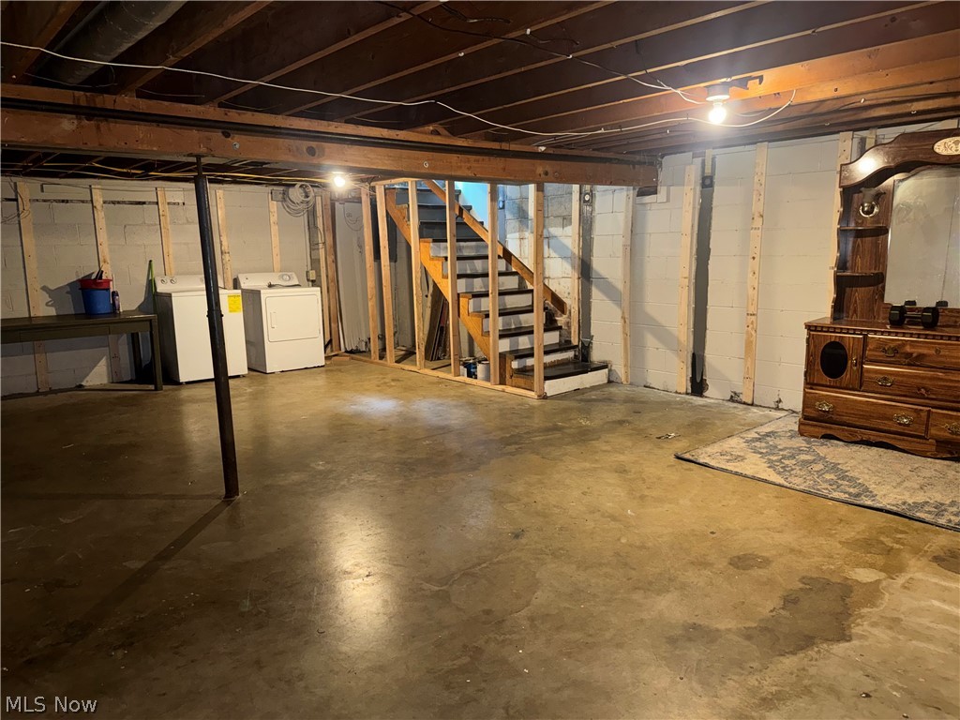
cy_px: 360
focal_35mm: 24
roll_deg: +1.0
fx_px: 666
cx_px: 480
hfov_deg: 71.6
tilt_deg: -9.9
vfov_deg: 56.8
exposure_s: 1/14
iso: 200
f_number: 1.78
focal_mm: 6.76
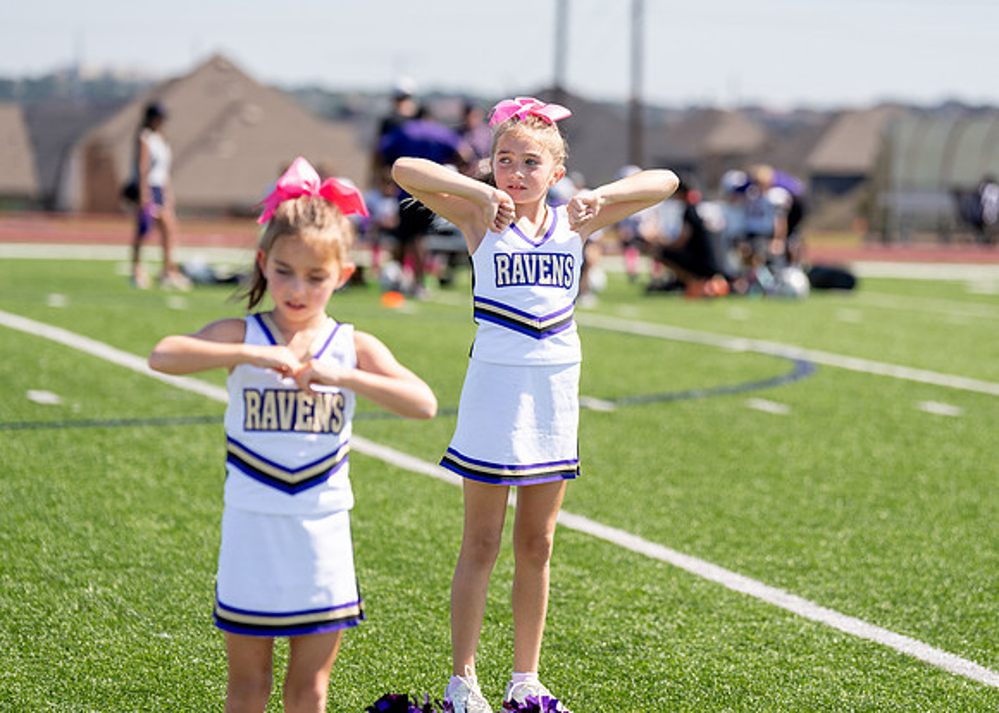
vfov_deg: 9.3
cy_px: 303
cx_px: 525
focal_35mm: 155
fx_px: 4389
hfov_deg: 13.0
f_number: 2.8
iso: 200
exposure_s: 1/2500
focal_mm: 128
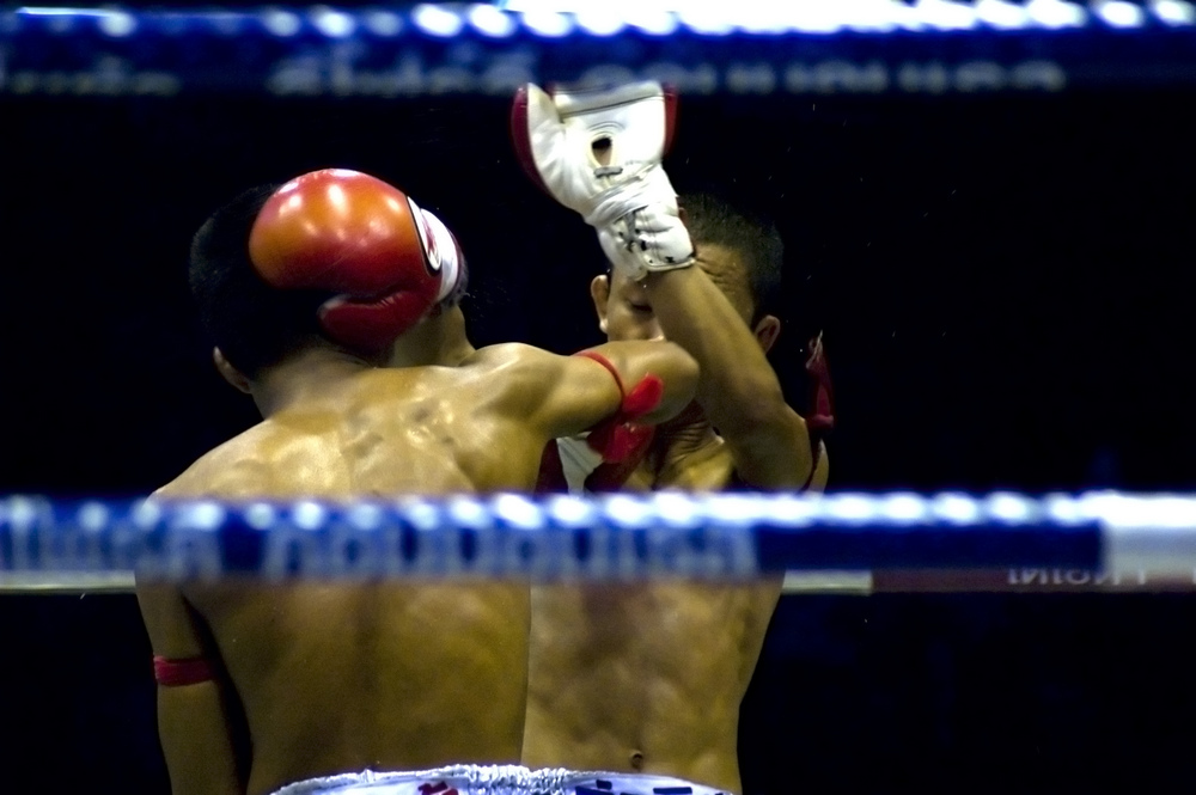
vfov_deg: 5.1
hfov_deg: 7.6
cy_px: 398
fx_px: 8962
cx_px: 598
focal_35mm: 270
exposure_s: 1/250
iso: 1600
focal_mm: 180
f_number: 4.8
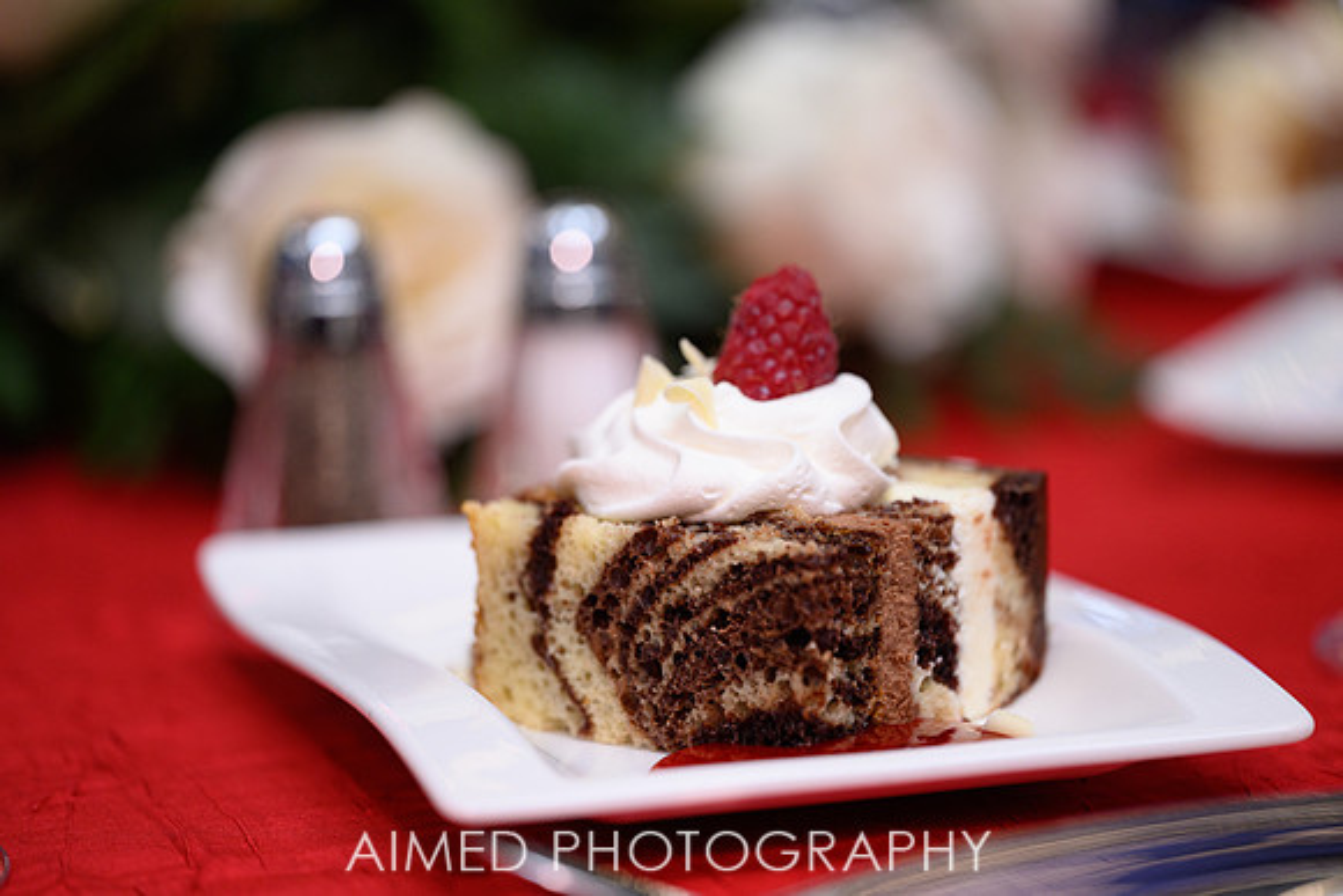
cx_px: 672
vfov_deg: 12.9
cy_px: 448
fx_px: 3951
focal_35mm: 106
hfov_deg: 19.3
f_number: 3
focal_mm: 105
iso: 1000
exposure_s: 1/200
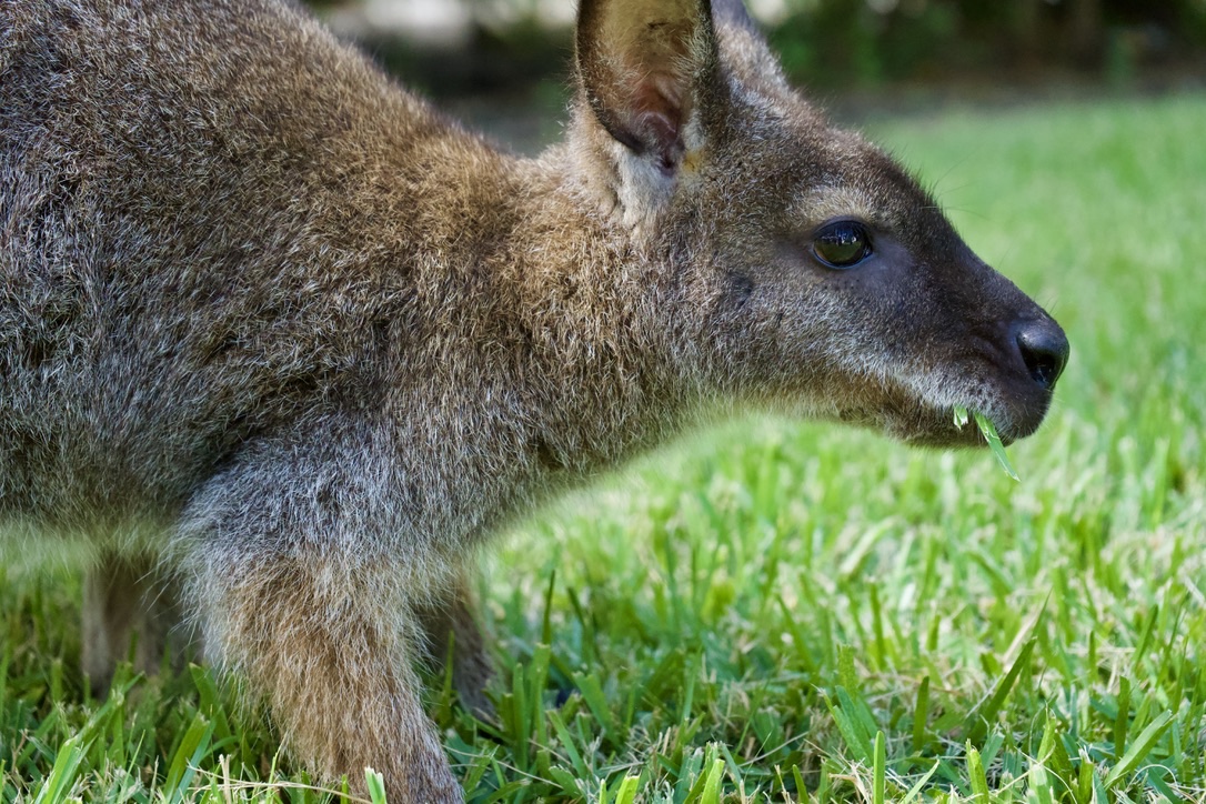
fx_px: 2345
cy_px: 402
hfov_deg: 28.8
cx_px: 603
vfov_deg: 19.5
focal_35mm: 70
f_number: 5.6
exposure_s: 1/2000
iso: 8000
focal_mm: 70
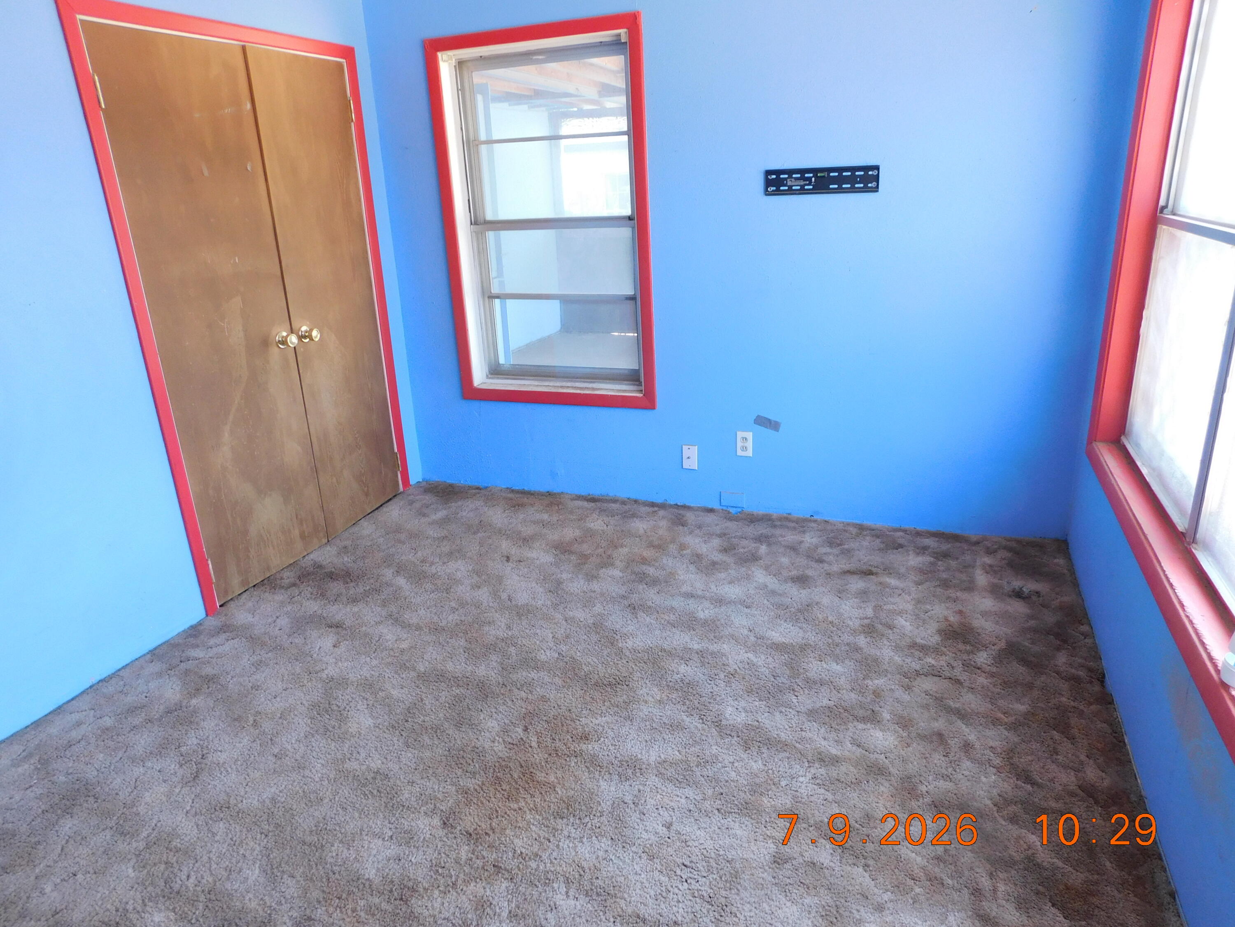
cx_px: 618
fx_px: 821
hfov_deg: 73.9
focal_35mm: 23
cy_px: 464
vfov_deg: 58.9
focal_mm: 4
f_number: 3
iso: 180
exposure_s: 1/30
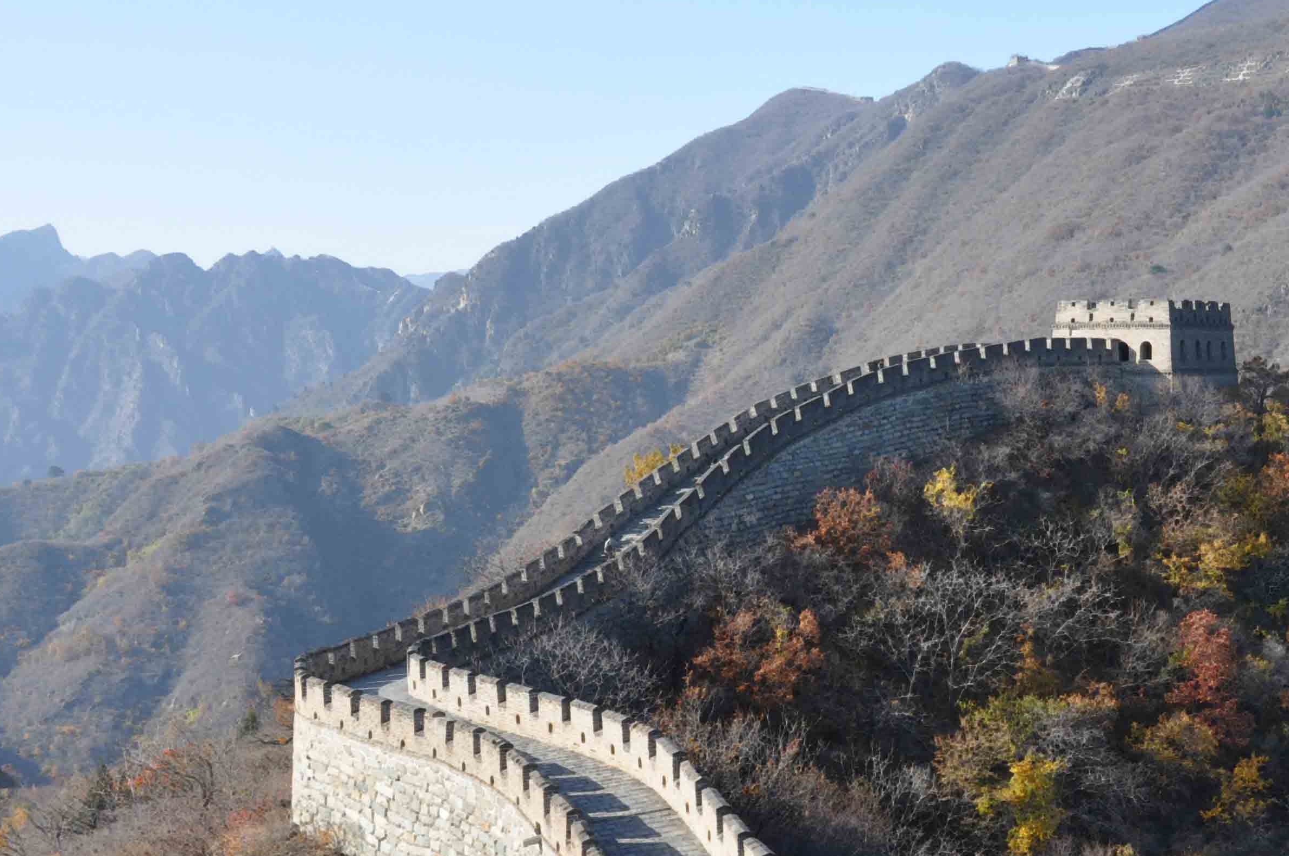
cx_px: 1046
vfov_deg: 23.5
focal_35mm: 57
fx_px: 2035
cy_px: 643
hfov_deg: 34.0
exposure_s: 1/125
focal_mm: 21
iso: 250
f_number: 11
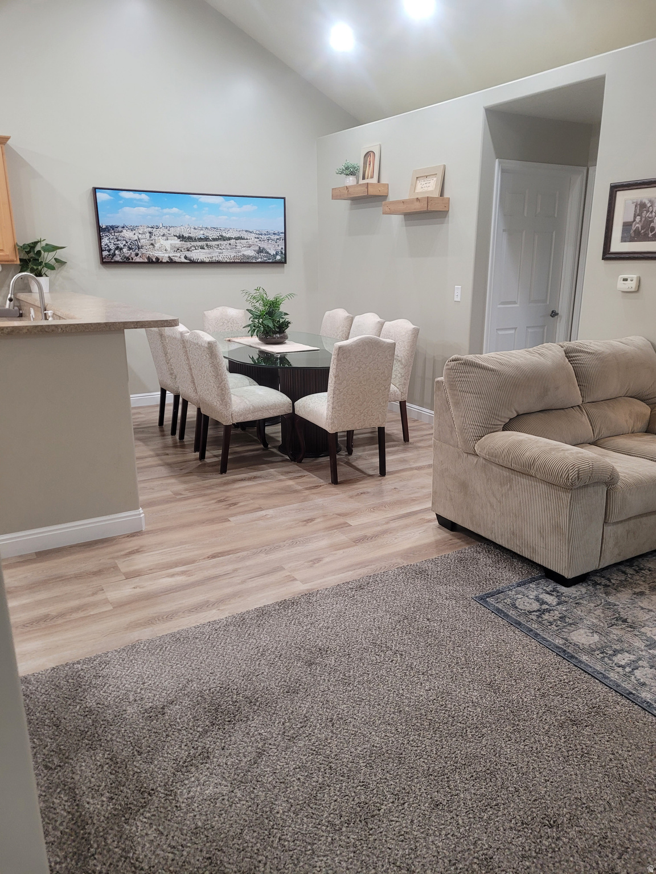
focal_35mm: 26
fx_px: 657
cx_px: 328
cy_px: 437
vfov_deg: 67.3
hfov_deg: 53.1
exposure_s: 1/40
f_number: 1.8
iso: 200
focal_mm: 5.4
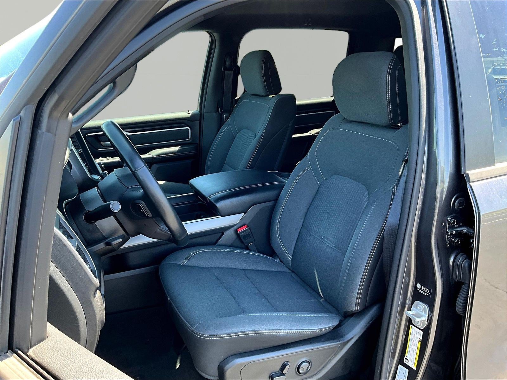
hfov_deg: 61.7
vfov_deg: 48.2
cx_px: 254
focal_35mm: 29
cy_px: 190
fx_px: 425
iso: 64
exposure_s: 1/122
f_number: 1.8
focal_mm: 3
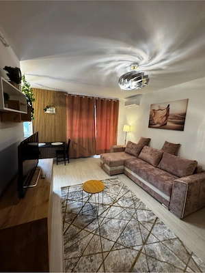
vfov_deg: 102.1
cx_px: 102
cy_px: 136
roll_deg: -4.3
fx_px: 111
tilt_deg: -7.3
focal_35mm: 14
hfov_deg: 85.7
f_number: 2.2
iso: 250
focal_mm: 2.22
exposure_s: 1/50
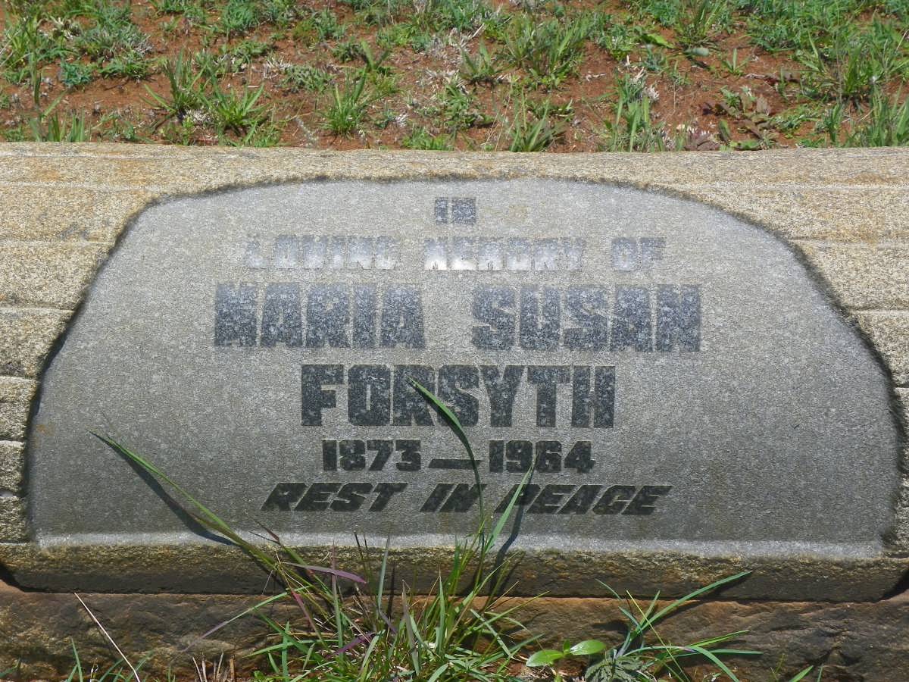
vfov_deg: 22.9
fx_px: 1681
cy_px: 341
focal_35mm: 64
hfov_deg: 30.3
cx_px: 454
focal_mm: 11.4
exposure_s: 1/320
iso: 64
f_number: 5
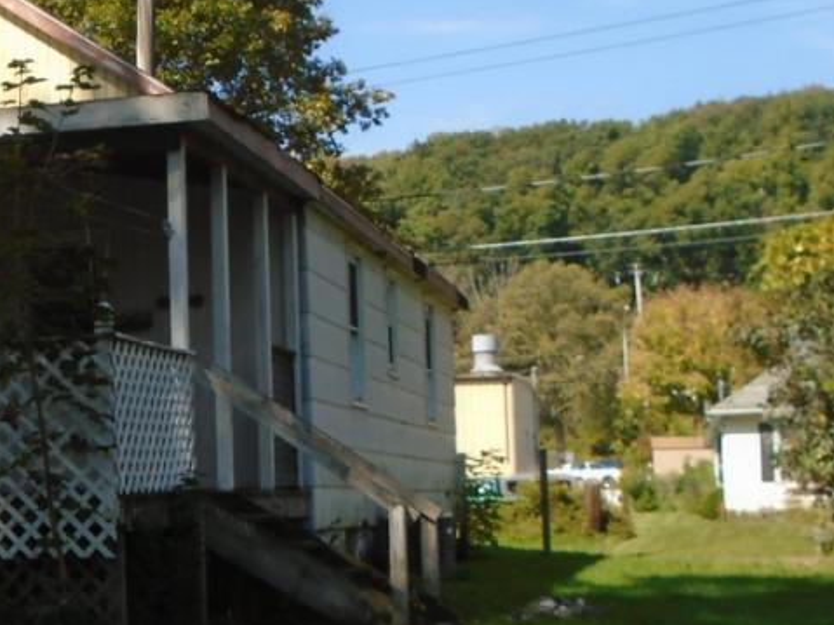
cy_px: 355
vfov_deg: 19.1
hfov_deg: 24.0
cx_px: -45
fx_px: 1855
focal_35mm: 77
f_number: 3.8
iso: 100
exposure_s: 1/500
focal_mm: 6.4
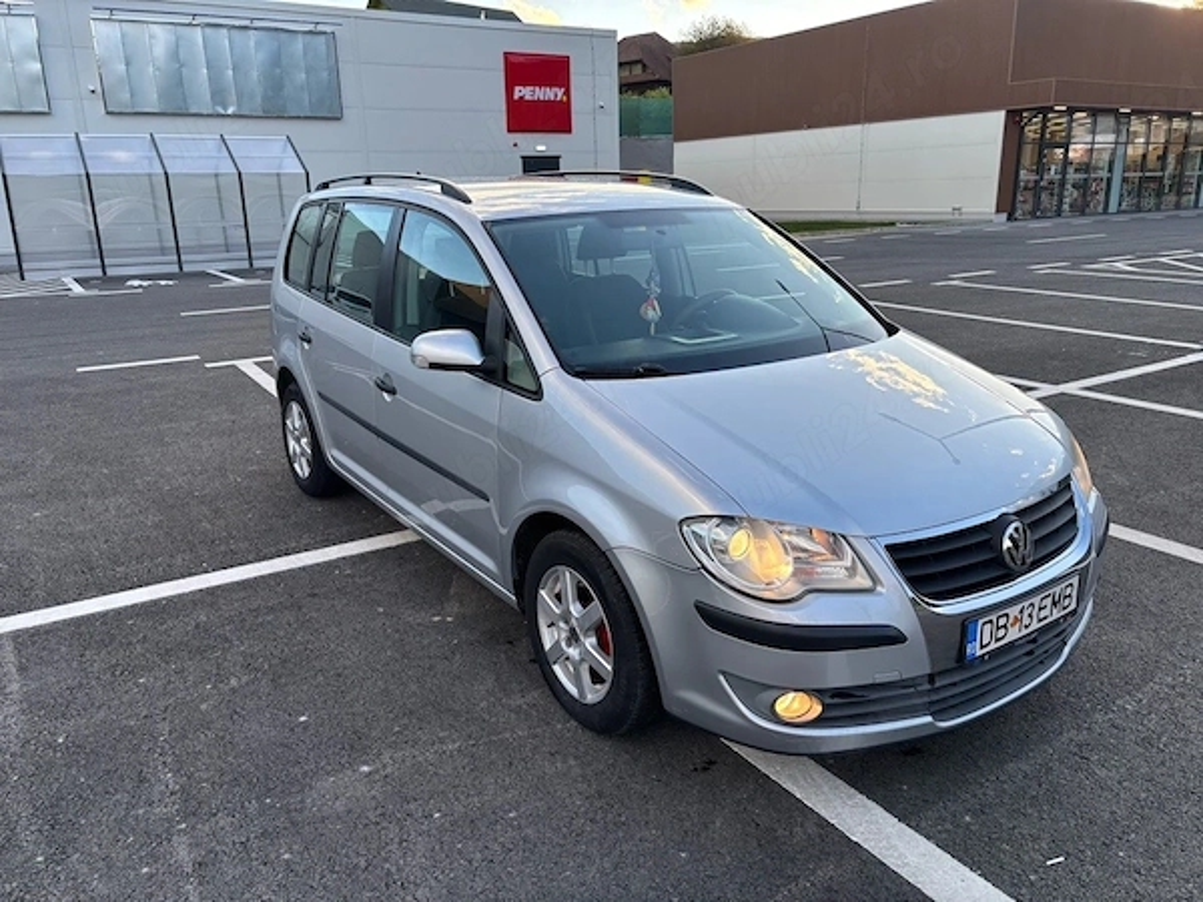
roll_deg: +1.2
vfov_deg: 53.1
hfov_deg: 67.3
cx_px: 602
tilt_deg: -18.0
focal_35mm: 26
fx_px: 904
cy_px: 451
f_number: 1.6
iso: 50
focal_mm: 5.96
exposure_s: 1/381
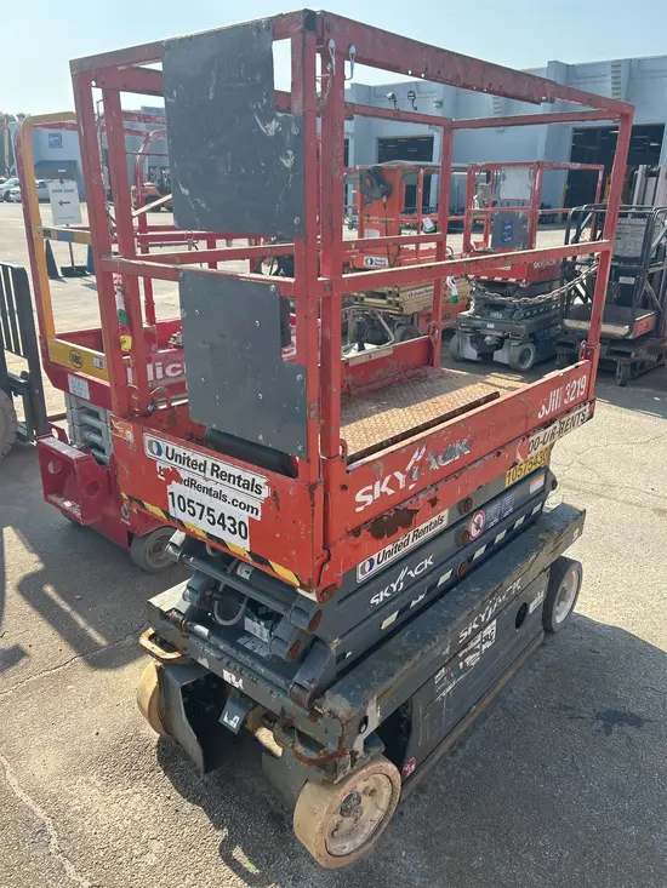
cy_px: 444
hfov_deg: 53.1
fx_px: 668
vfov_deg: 67.3
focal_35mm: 26
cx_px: 334
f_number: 1.5
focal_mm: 5.7
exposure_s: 1/2083
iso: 50
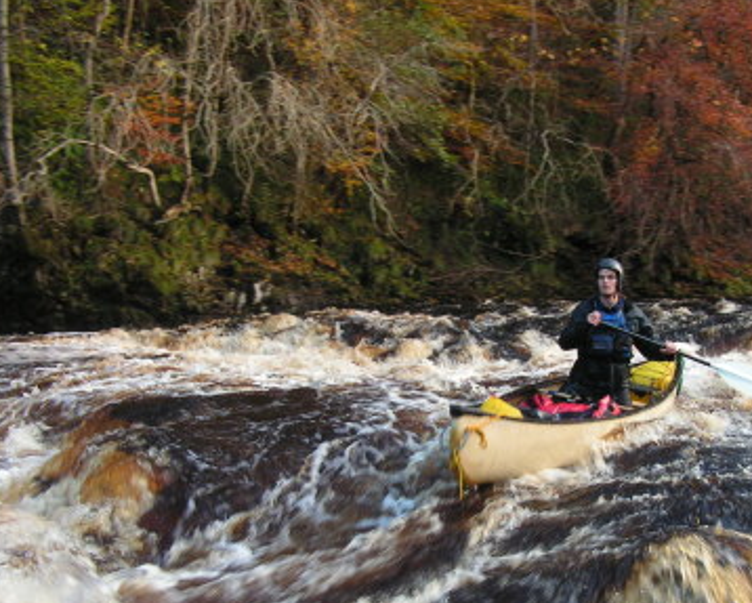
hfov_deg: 34.9
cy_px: 382
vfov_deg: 28.5
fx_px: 1181
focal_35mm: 53
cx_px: 523
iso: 100
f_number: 3.5
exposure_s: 1/50
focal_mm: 6.3
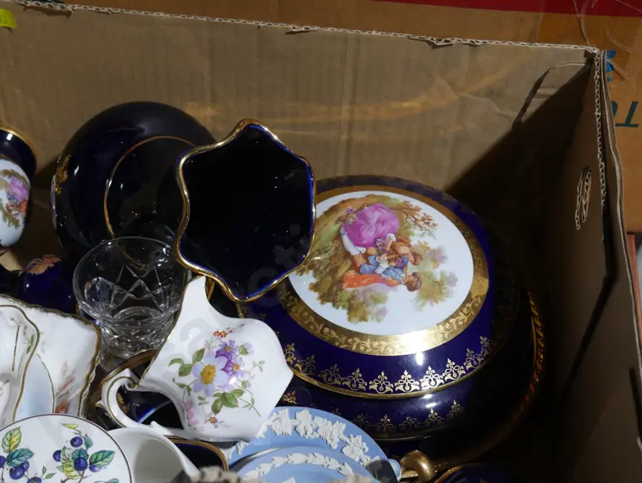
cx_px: 239
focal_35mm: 61
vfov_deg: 24.0
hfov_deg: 31.5
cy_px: 308
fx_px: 1132
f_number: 5.1
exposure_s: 1/60
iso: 400
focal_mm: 23
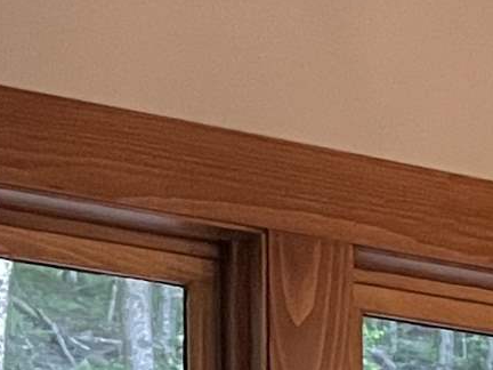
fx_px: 2635
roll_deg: -0.7
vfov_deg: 7.3
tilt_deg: -2.3
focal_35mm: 185
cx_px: 1317
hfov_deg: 9.2
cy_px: 1030
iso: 640
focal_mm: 4.2
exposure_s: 1/30
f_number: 1.6
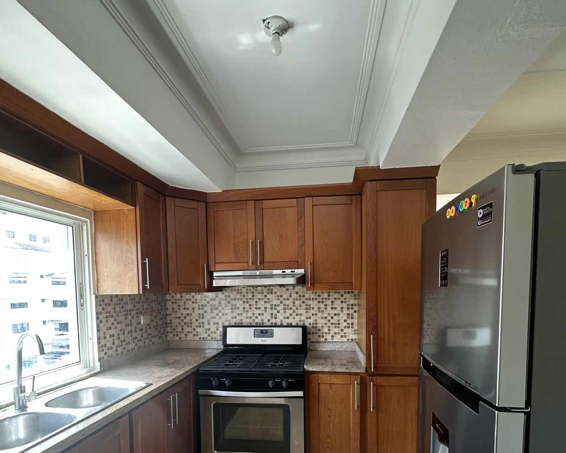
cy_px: 307
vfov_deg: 68.6
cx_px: 288
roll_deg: +0.2
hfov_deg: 83.3
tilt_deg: -3.3
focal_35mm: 19
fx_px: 318
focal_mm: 2.22
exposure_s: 1/99
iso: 125
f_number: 2.2
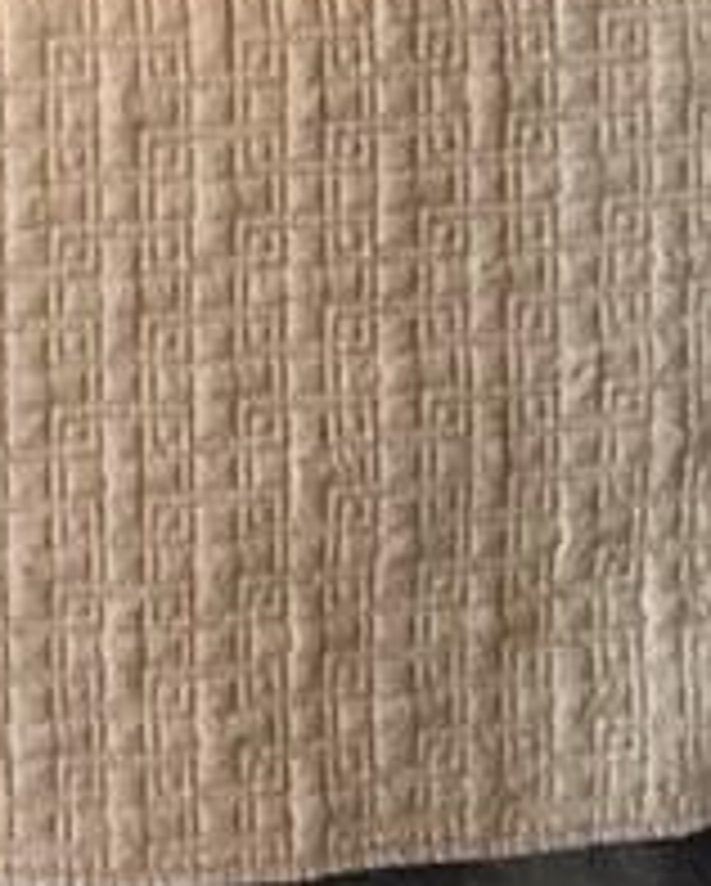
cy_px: -1327
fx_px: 2915
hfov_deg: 12.3
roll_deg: -0.4
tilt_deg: -2.2
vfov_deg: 12.7
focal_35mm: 111
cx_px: -711
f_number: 2.2
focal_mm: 2.22
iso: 250
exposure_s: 1/60
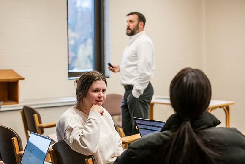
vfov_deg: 19.5
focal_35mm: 70
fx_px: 476
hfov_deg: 28.8
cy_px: 82
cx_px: 122
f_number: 3.2
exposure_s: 1/200
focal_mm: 70
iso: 1000
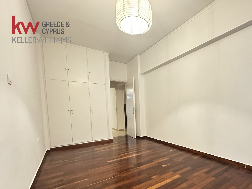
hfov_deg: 86.3
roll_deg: +1.9
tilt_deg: -4.0
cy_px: 118
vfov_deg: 70.5
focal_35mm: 18
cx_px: 155
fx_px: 131
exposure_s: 1/34
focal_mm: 2.22
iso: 1600
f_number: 2.2
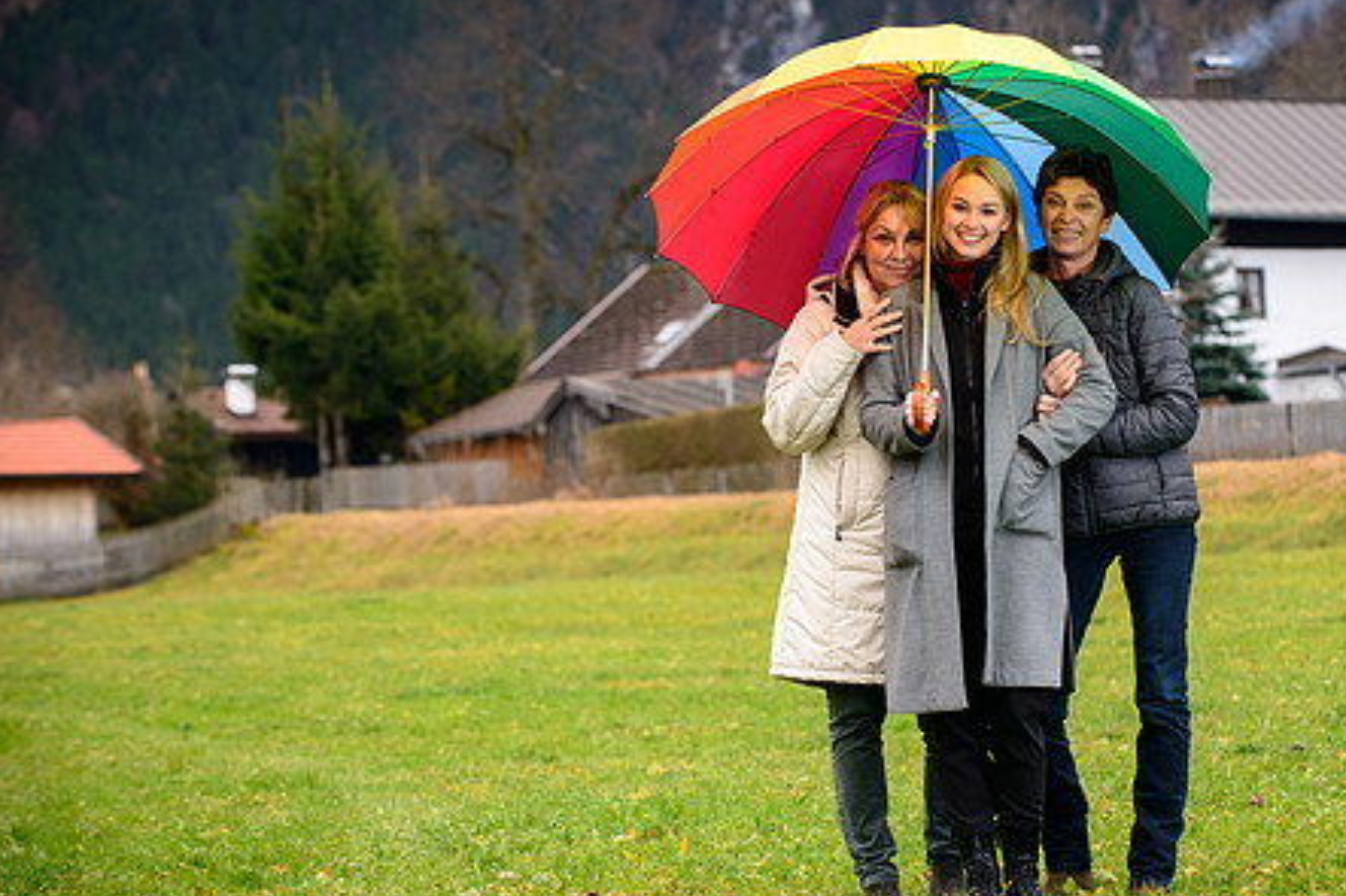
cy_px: 500
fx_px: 5681
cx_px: 808
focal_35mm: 152
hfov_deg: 13.5
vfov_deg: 9.0
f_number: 5
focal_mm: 116
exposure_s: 1/250
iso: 800
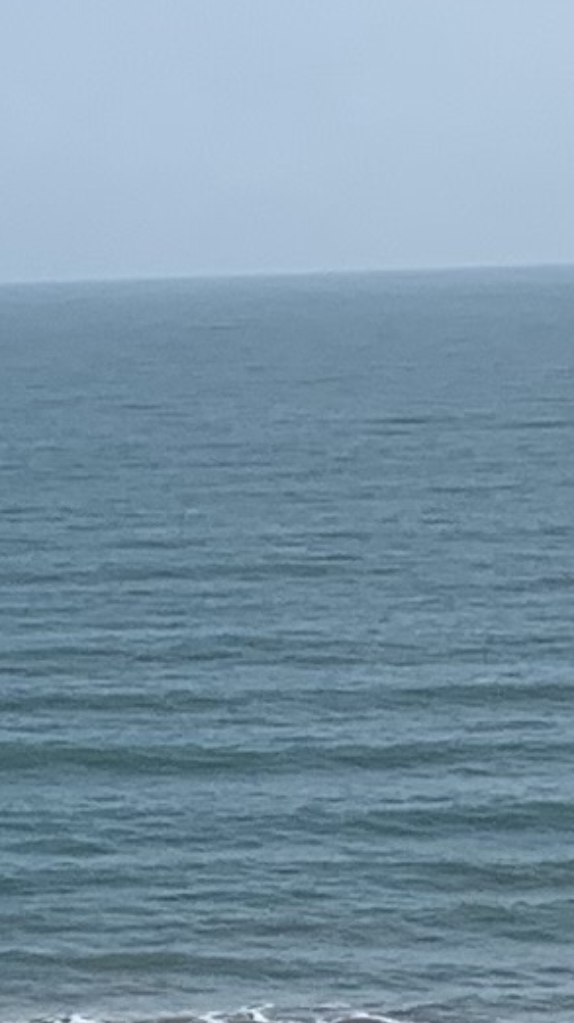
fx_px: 5935
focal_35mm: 219
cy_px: 1489
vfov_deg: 9.6
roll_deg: +2.3
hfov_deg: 5.5
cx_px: -351
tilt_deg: -8.9
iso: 25
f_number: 1.8
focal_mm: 4.25
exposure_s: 1/5405
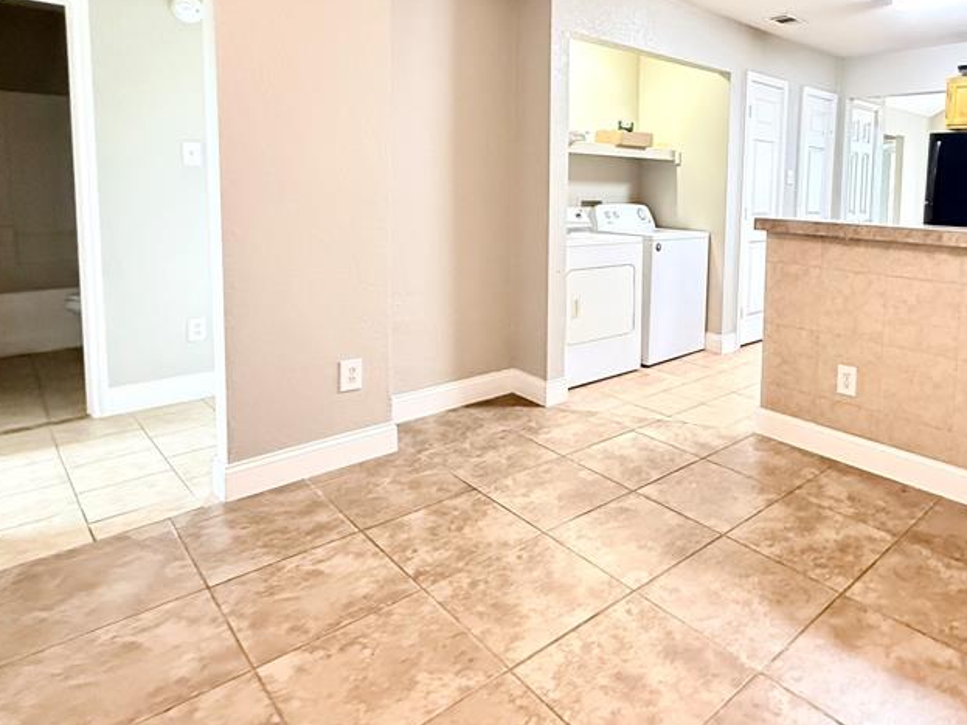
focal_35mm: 23
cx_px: 647
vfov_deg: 57.6
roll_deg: -1.5
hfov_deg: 71.7
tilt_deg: -4.3
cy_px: 242
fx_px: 642
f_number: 2.2
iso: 1000
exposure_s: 1/40
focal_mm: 2.22
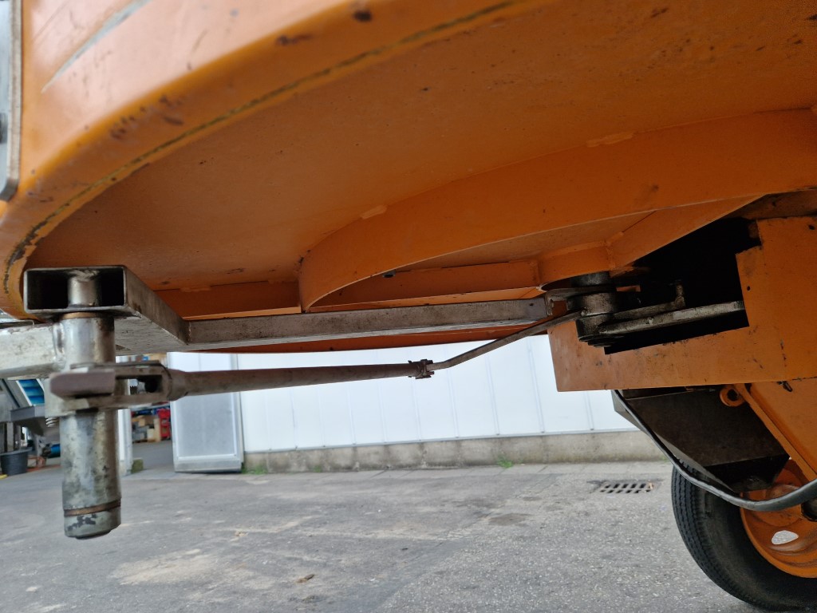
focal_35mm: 23
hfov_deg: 73.9
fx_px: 543
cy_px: 306
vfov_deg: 58.9
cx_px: 408
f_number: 1.8
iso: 64
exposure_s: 1/180
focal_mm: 5.4
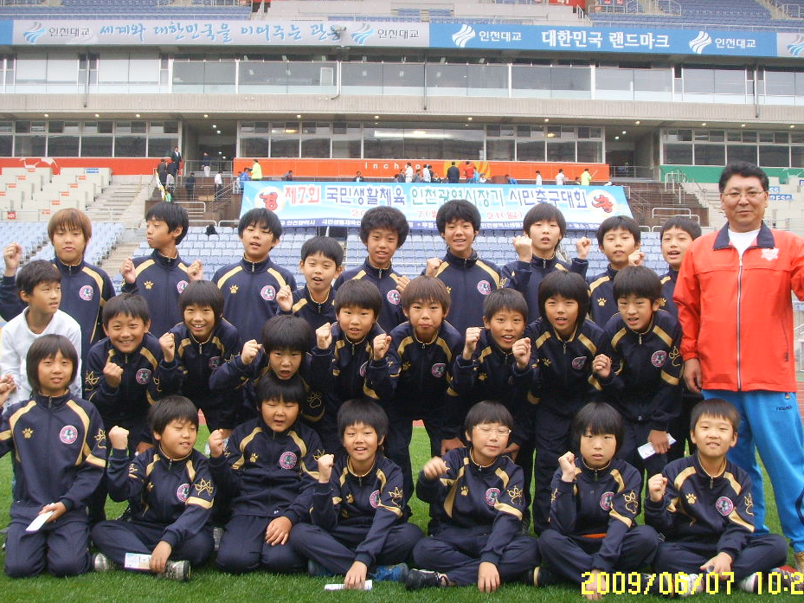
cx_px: 411
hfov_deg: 43.8
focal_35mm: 43
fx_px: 999
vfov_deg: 33.6
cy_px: 295
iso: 100
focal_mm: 6.6
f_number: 3.5
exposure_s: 1/90
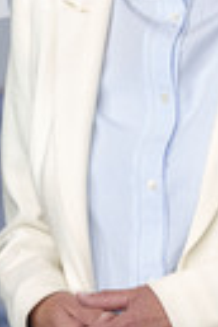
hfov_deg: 3.7
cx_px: 134
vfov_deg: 5.5
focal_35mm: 374
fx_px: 3397
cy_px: 94
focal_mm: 121
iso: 500
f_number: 2.8
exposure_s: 1/250
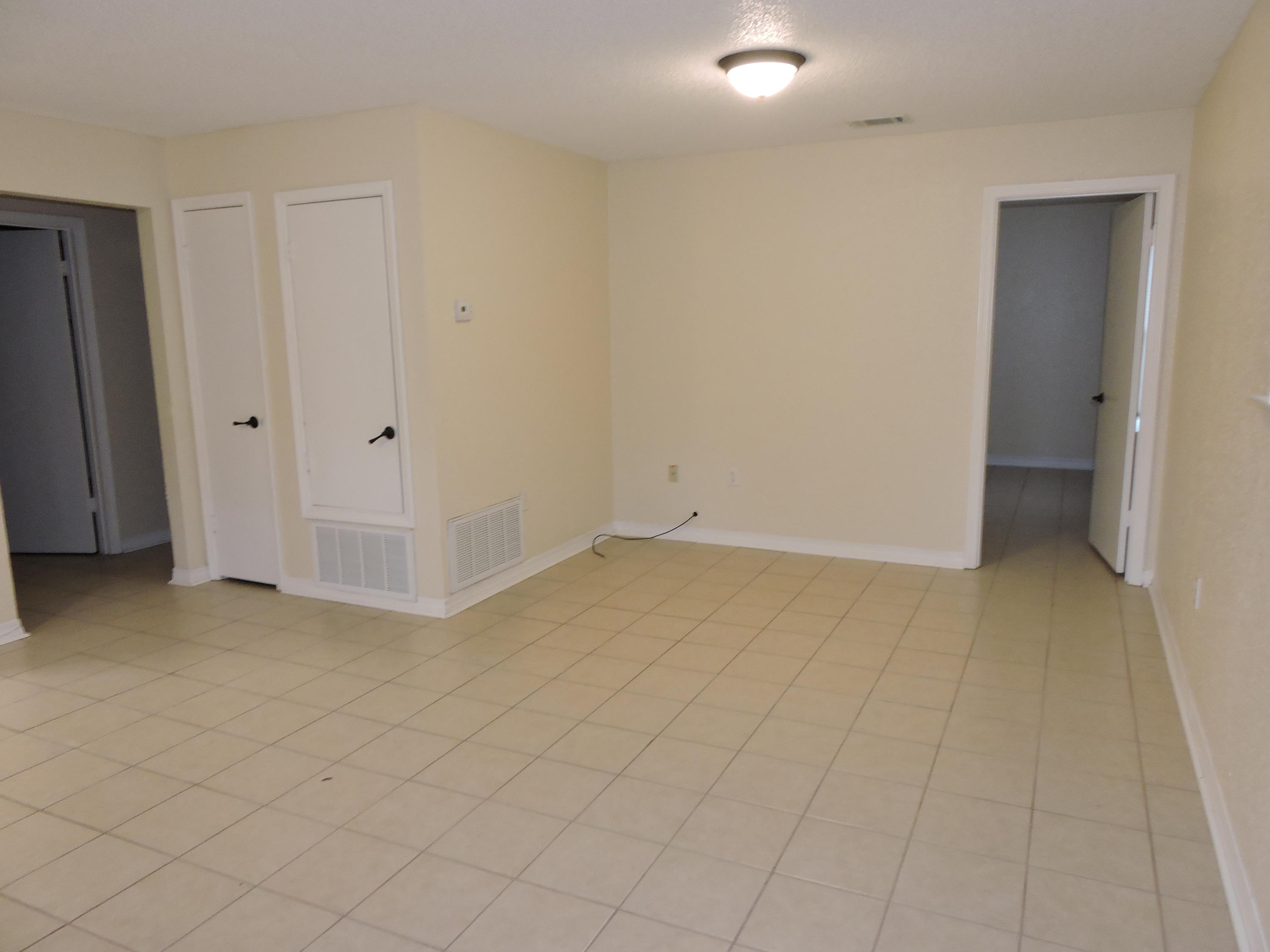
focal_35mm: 24
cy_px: 476
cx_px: 635
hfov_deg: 71.6
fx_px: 881
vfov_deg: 56.8
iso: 400
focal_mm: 4.3
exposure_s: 1/40
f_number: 3.3
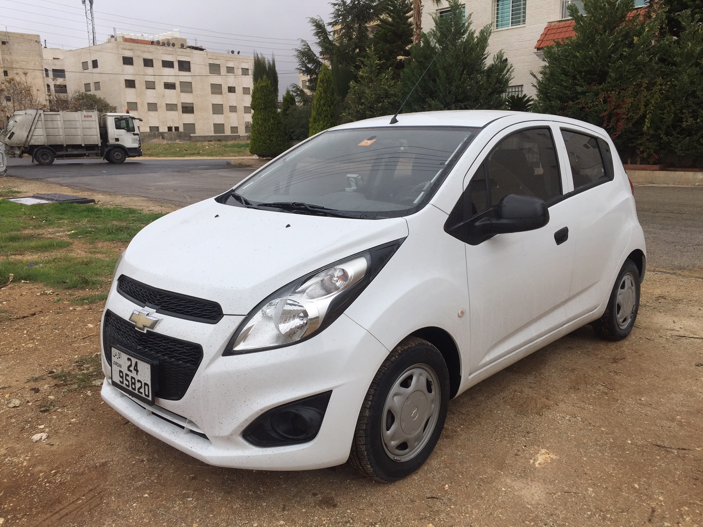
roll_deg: +2.5
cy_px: 264
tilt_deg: -10.9
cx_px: 352
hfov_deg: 61.7
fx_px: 589
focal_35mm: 29
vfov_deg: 48.2
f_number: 2.2
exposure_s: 1/1014
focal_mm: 4.15
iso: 32
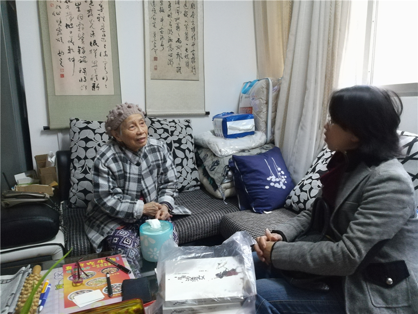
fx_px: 314
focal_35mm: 26
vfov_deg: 53.1
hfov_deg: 67.3
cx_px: 209
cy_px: 157
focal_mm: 3.83
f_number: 2.2
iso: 1000
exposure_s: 1/16.7
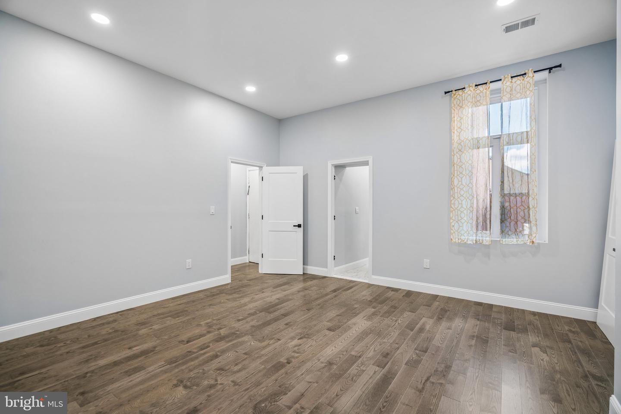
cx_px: 310
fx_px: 276
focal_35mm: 16
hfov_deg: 96.7
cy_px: 207
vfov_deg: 73.7
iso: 250
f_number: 4
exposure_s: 1/25
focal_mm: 16
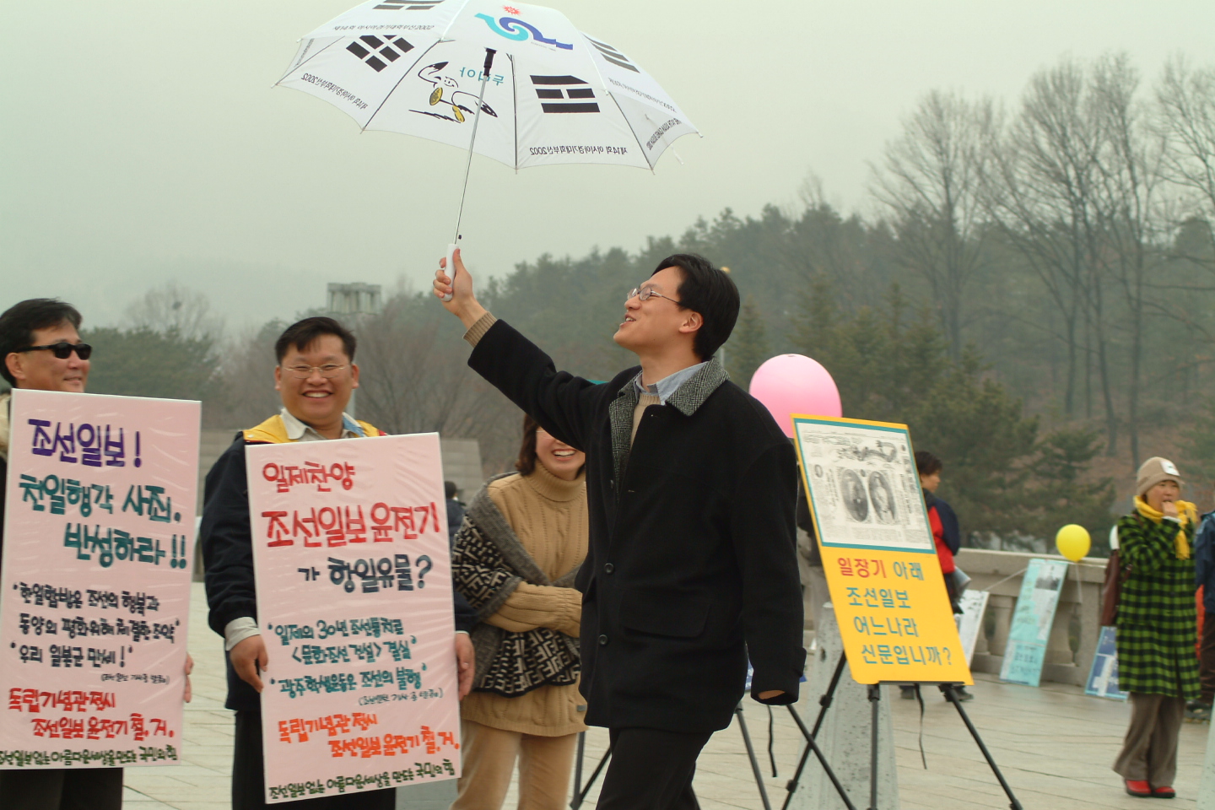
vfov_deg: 13.0
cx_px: 608
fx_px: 3543
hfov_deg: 19.5
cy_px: 405
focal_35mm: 105
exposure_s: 1/250
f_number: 8
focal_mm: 70
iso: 200
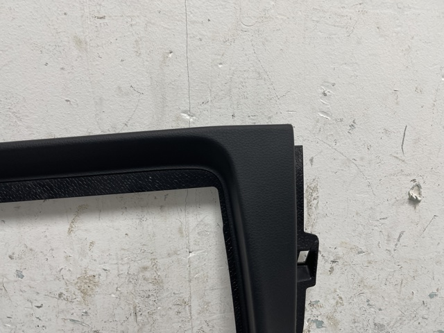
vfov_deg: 54.9
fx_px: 321
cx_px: 222
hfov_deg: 69.4
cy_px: 166
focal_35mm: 25
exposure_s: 1/100
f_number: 1.6
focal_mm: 5.1
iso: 64
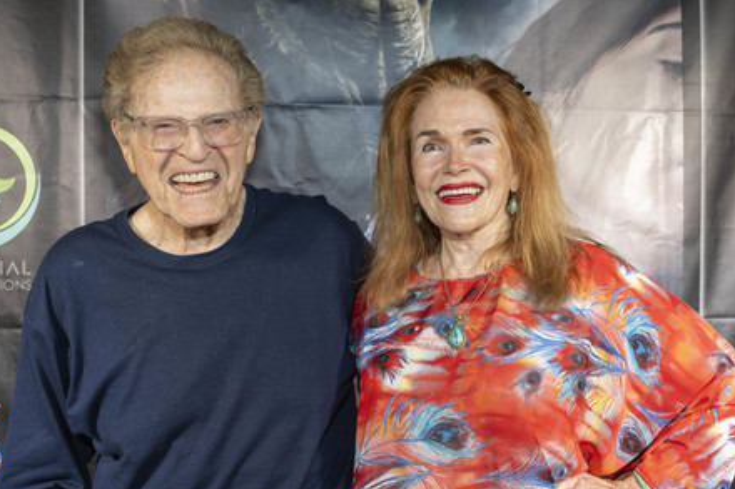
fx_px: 878
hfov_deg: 45.4
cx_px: 367
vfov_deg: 31.2
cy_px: 249
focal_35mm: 43
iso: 800
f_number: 5.6
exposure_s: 1/200
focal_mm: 42
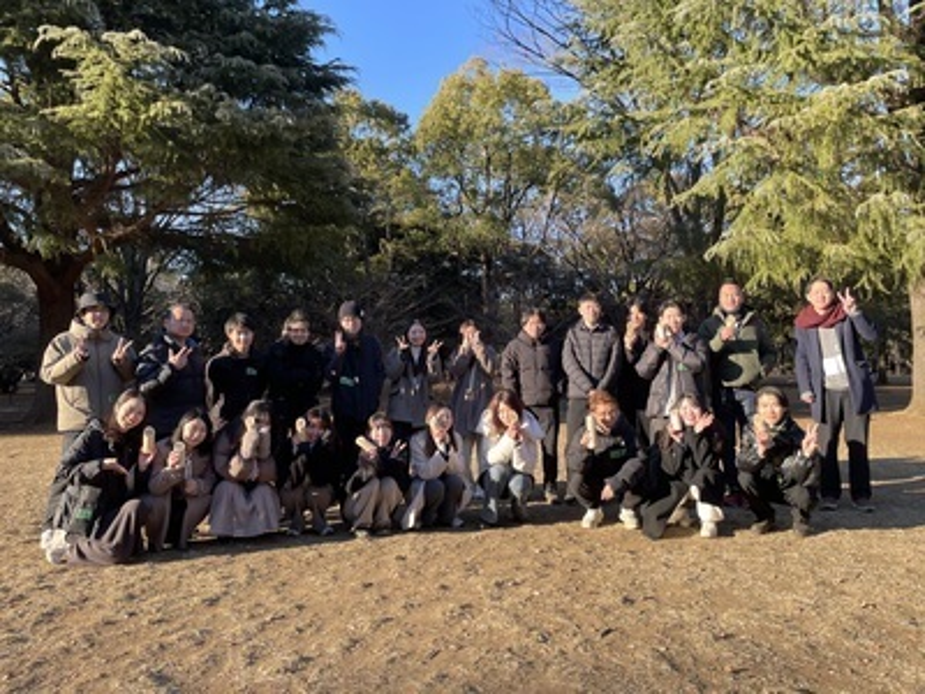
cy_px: 347
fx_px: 695
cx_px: 462
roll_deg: +1.1
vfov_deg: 53.1
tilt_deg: +2.6
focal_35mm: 26
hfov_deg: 67.3
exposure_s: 1/535
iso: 32
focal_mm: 4.2
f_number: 1.6
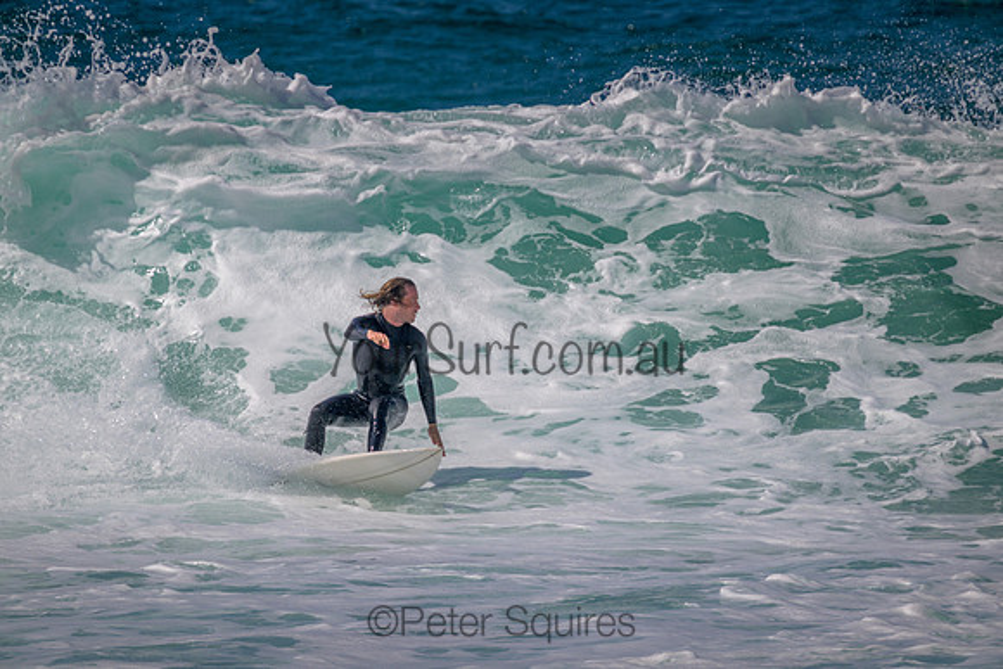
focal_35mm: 800
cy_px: 334
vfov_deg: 1.7
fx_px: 22293
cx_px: 502
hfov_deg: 2.6
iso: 360
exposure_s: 1/1600
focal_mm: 800
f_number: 11
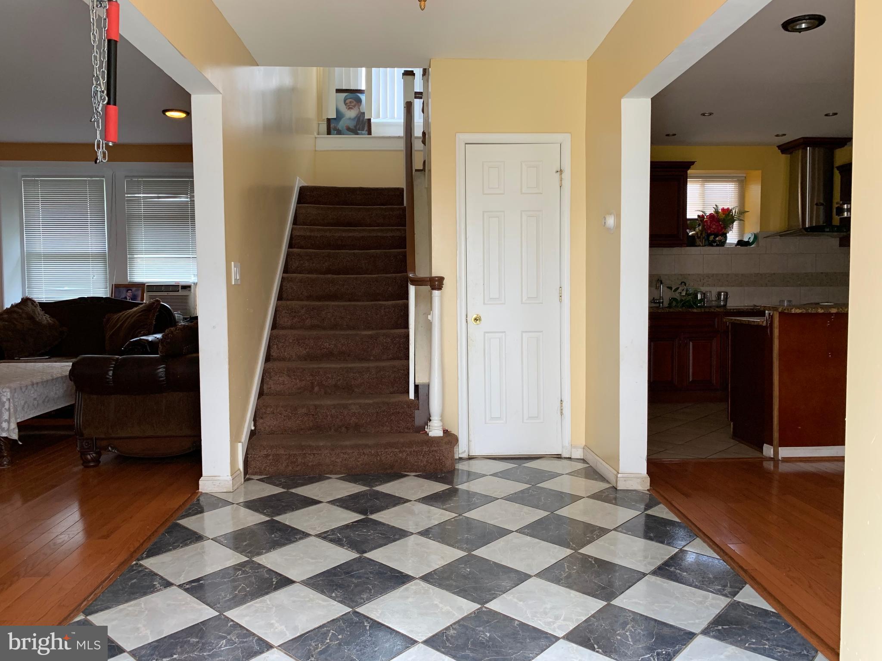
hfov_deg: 67.3
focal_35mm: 26
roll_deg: +0.3
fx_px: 662
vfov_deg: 53.1
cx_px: 441
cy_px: 330
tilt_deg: -2.3
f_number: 1.8
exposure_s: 1/75
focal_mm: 4.25
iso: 100
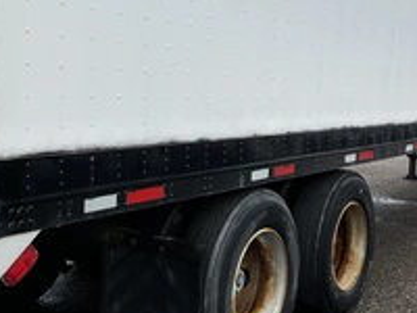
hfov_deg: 33.2
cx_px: 173
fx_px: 699
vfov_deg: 25.2
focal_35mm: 58
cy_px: 156
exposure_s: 1/898
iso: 25
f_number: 1.8
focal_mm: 3
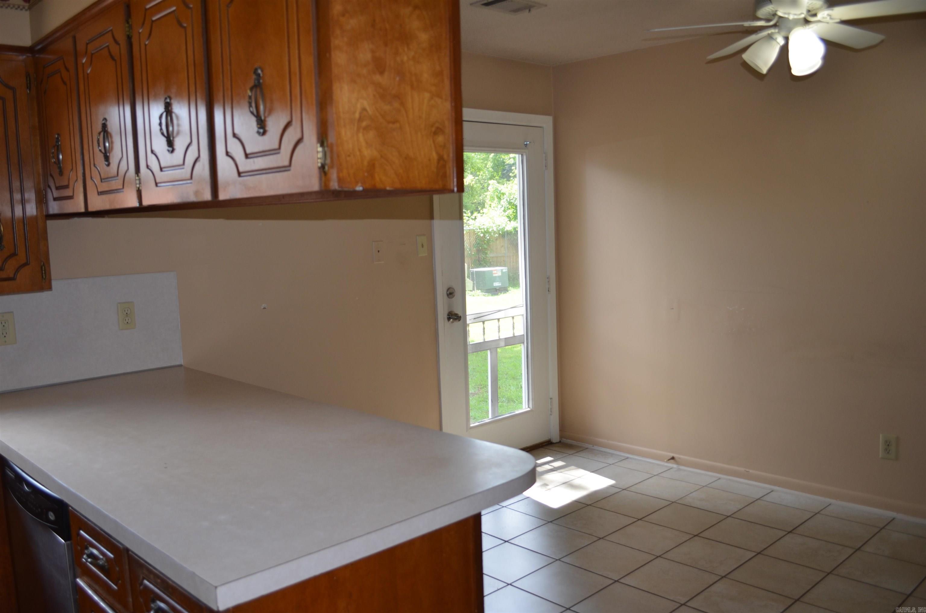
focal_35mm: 30
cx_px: 463
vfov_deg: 43.4
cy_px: 306
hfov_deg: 62.0
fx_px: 770
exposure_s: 1/125
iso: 280
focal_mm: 20
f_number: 3.8
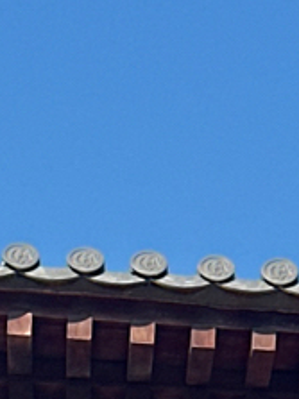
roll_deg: +0.9
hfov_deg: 4.6
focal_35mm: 323
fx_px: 3724
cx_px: 389
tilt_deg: +30.5
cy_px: 1031
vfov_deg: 5.8
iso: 64
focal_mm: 6.86
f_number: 1.78
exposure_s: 1/2667
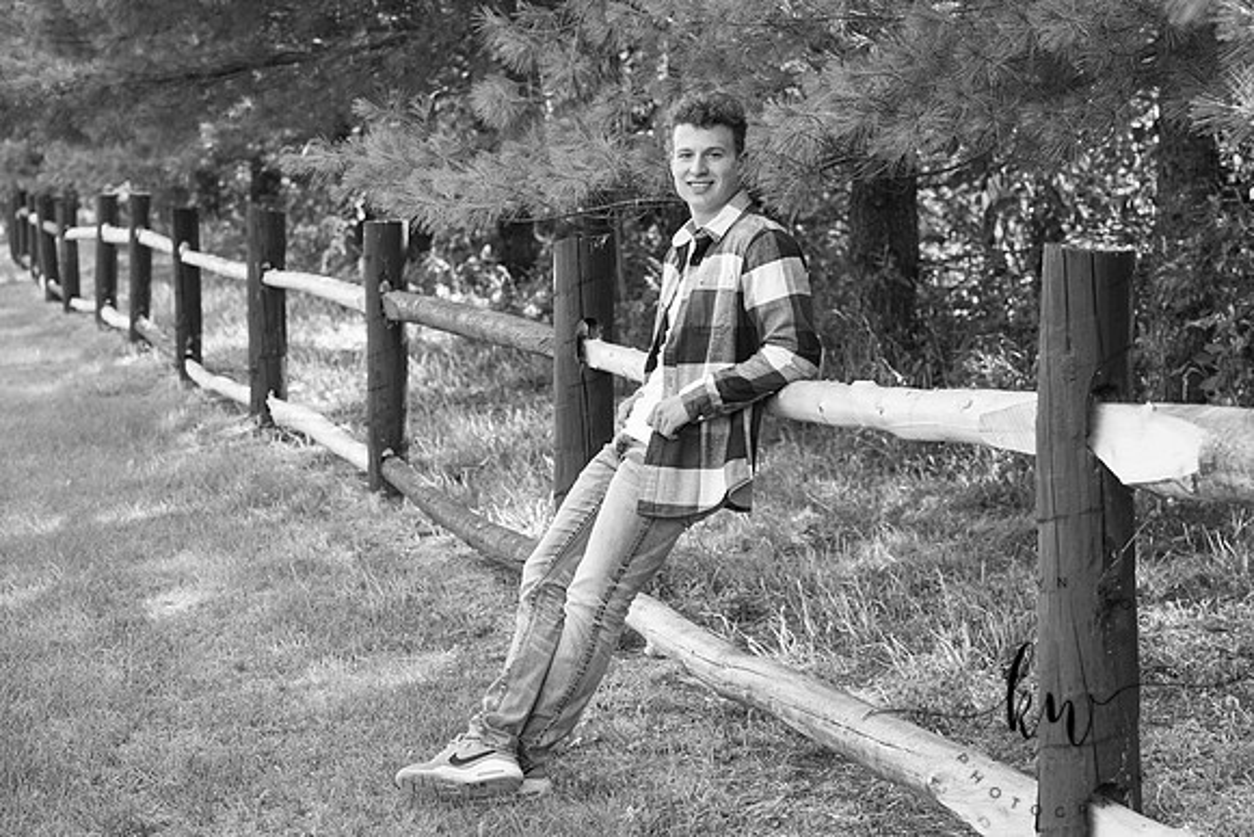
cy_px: 418
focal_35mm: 70
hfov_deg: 28.8
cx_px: 627
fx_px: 2439
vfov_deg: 19.5
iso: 400
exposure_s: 1/200
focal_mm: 70
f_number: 5
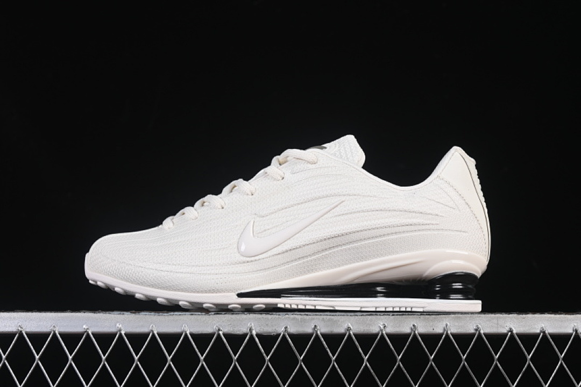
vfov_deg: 18.2
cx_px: 290
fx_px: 1210
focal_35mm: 75
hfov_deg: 27.0
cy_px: 194
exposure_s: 1/80
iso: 160
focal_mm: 50
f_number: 8
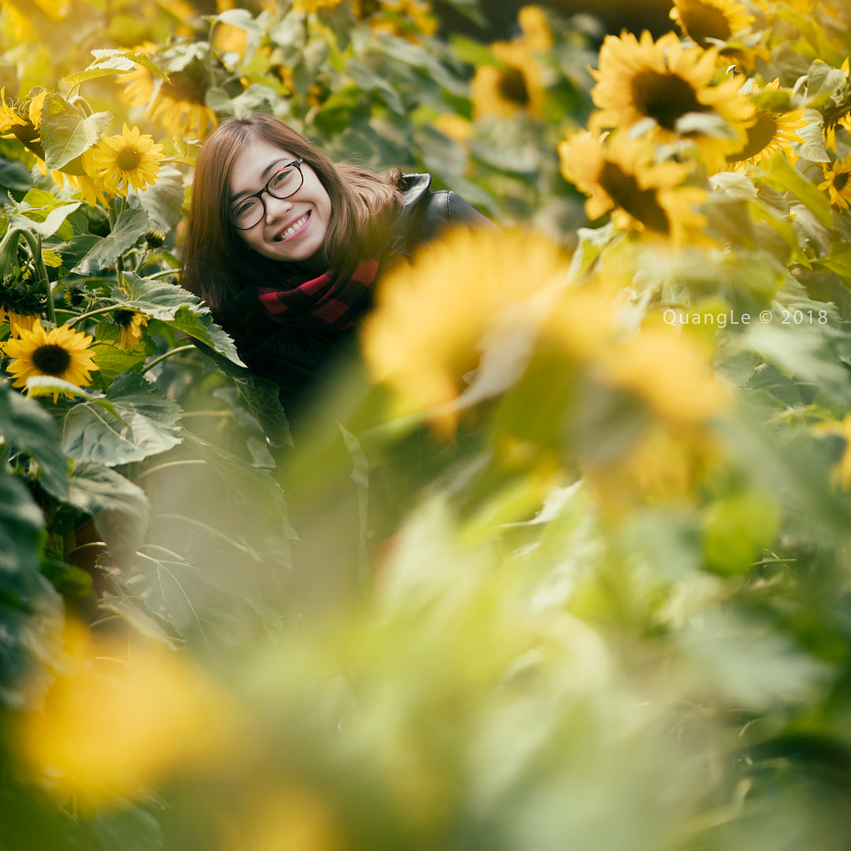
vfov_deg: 16.0
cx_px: 426
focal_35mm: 109
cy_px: 417
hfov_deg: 16.0
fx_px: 3032
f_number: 1.4
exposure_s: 1/2500
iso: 100
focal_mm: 85
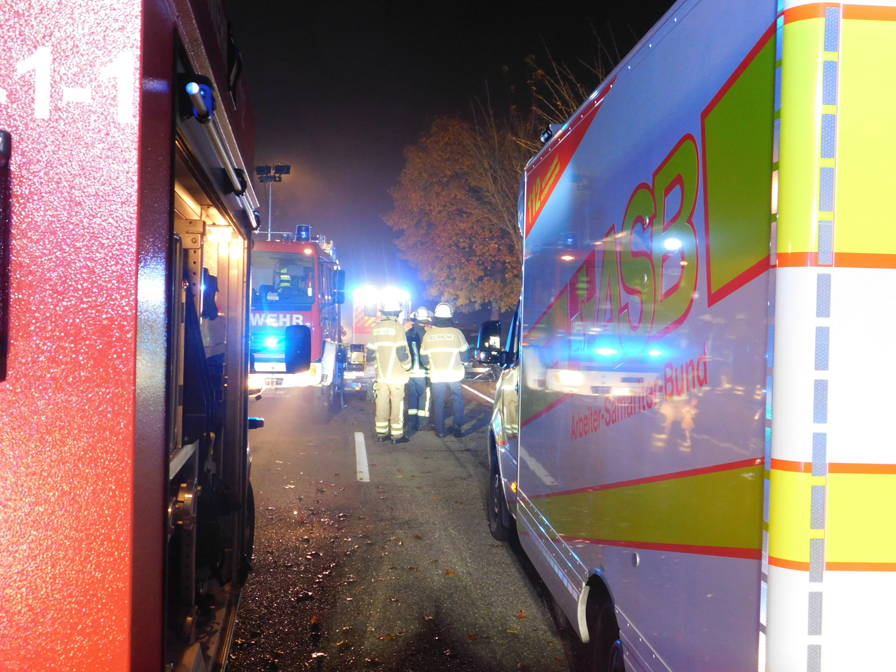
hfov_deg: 51.4
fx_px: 932
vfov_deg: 39.7
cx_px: 448
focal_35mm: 36
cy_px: 336
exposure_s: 1/13
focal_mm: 6.3
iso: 400
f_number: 3.5
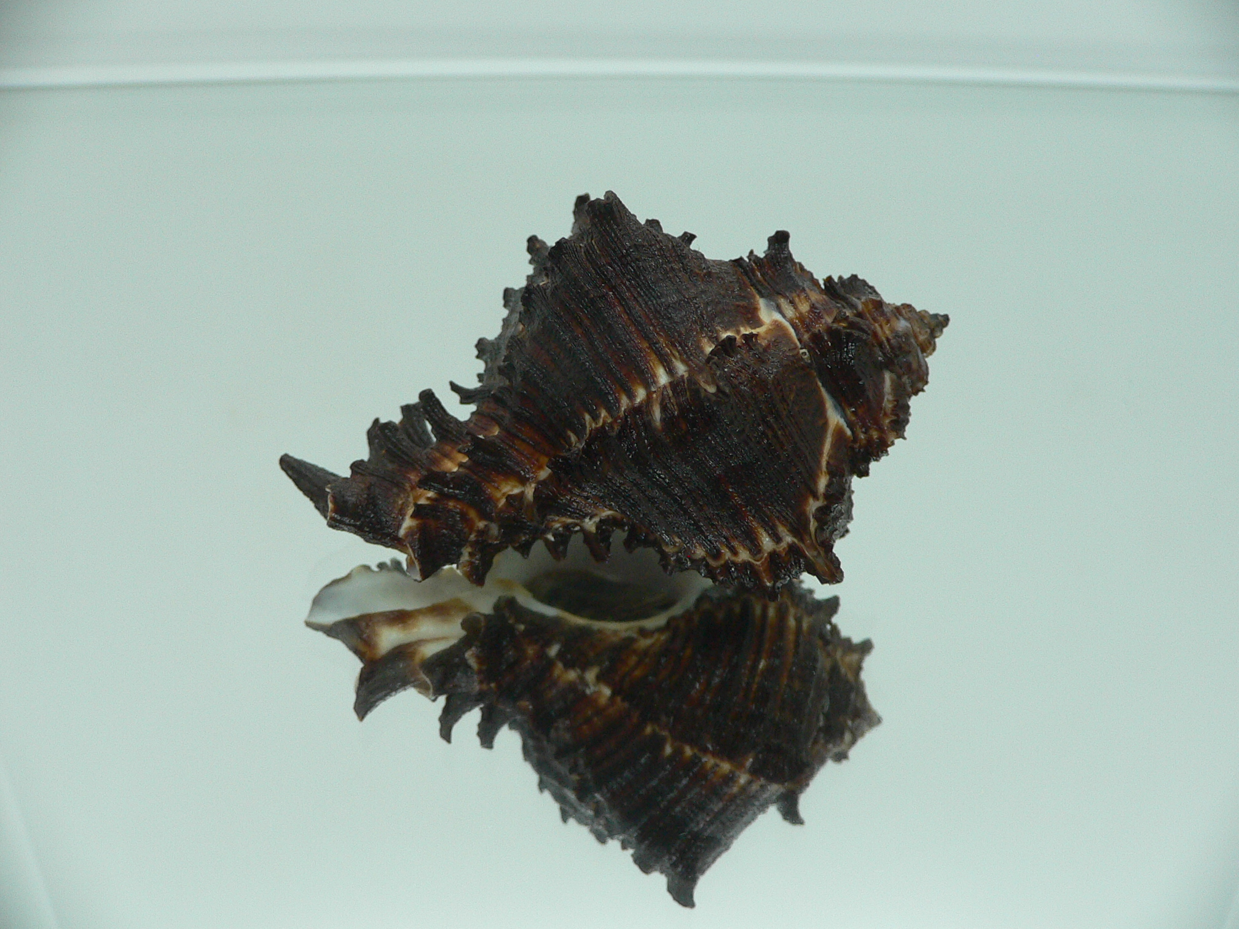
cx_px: 620
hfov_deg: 52.6
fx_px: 1253
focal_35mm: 35
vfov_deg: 40.7
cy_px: 464
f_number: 2.8
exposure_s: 1/60
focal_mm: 4.6
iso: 150
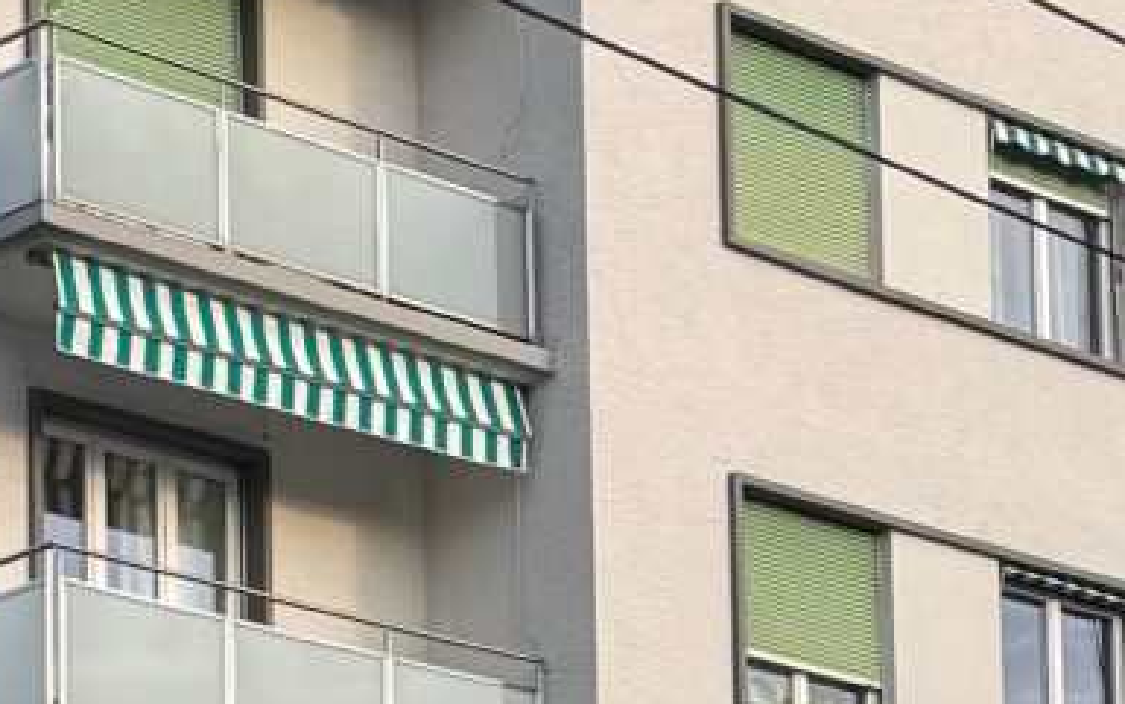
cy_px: 1461
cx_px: 614
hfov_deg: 12.4
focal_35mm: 169
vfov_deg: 7.4
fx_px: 5184
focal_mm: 6.76
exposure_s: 1/1042
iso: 80
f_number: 1.78
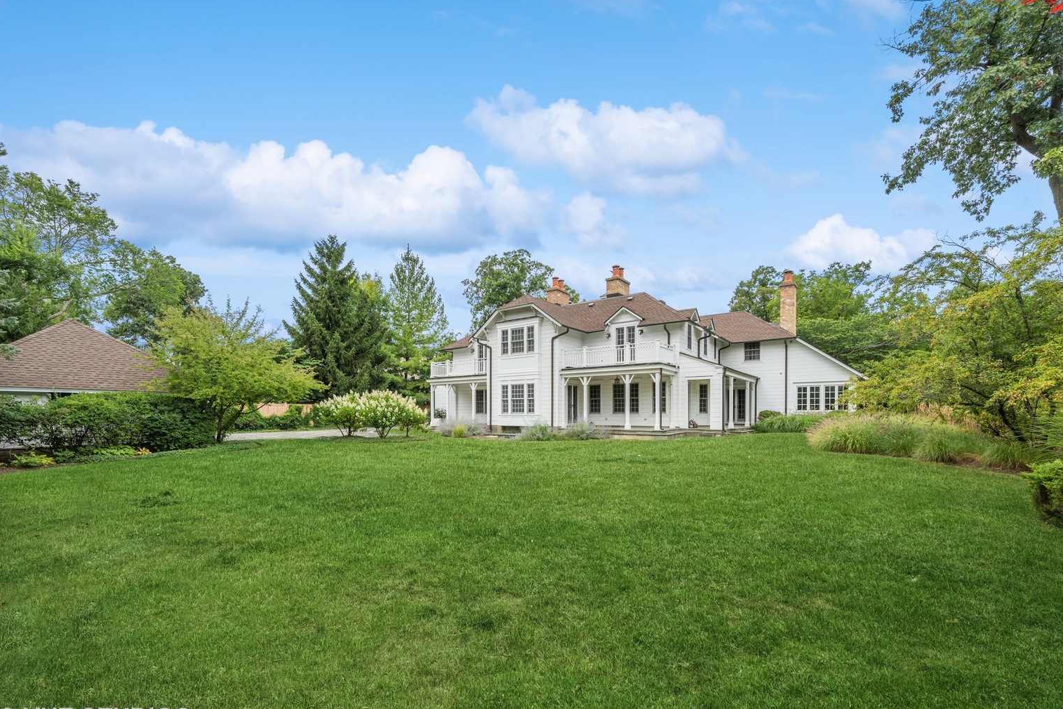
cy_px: 376
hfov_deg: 100.3
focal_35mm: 15
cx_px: 507
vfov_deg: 77.2
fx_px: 443
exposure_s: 1/25
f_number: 11
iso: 100
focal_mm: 14
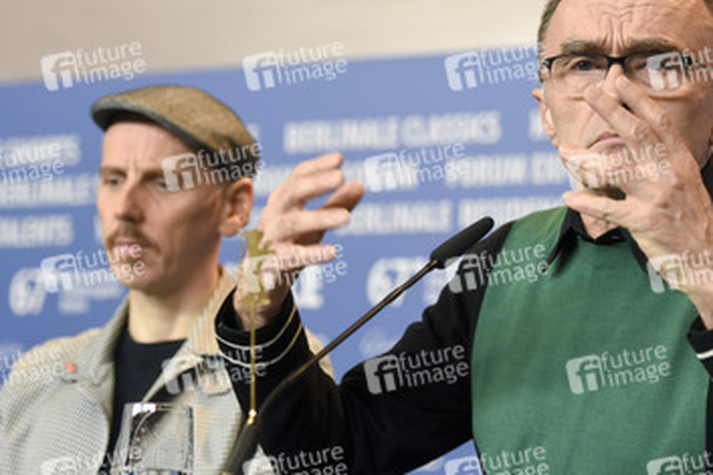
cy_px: 218
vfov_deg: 8.3
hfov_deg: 12.4
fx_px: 3266
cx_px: 443
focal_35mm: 165
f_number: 3.2
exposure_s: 1/250
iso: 800
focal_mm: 86
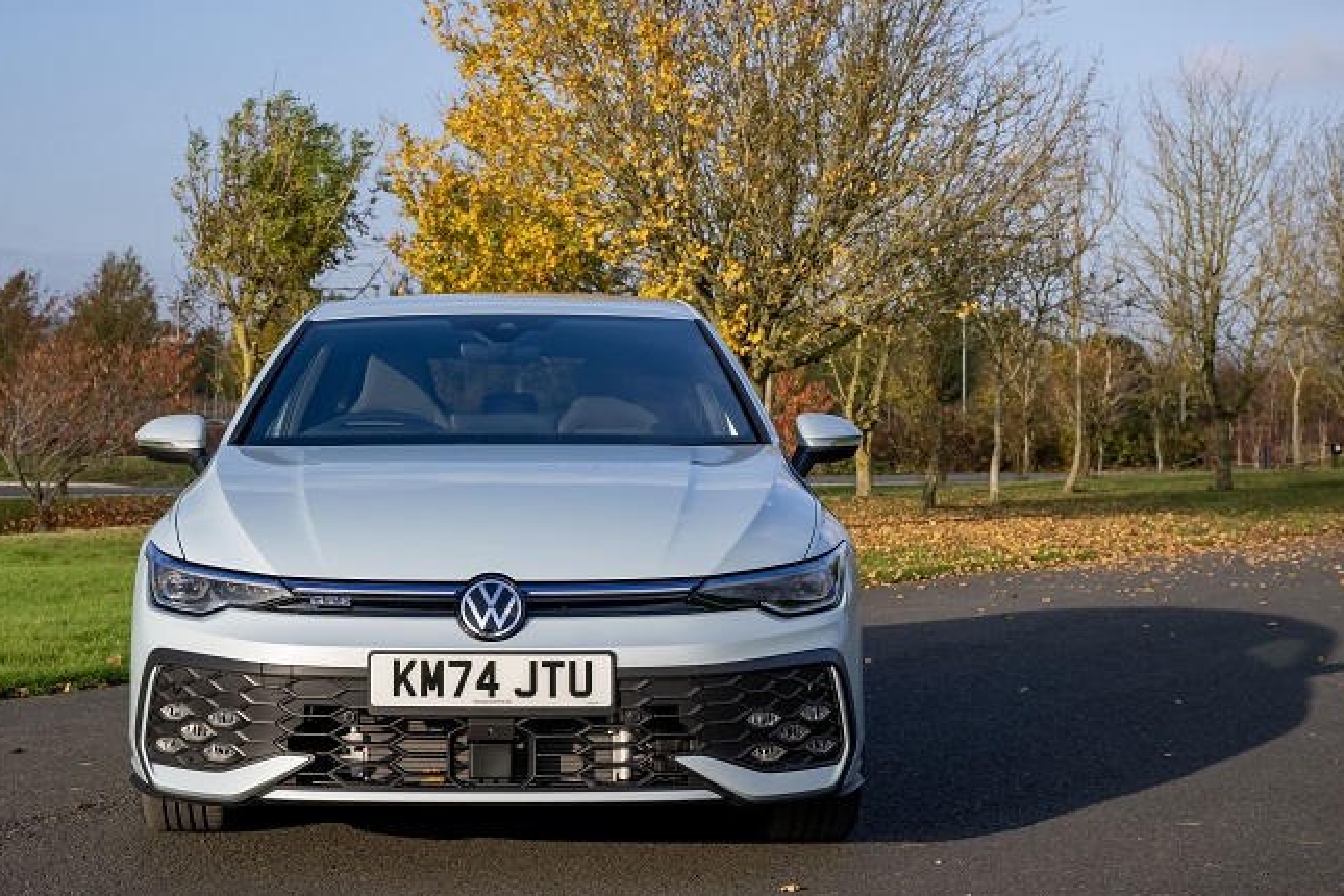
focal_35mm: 62
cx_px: 478
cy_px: 350
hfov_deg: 32.2
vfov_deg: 21.9
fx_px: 2314
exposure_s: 1/400
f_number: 5.6
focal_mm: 40
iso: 400
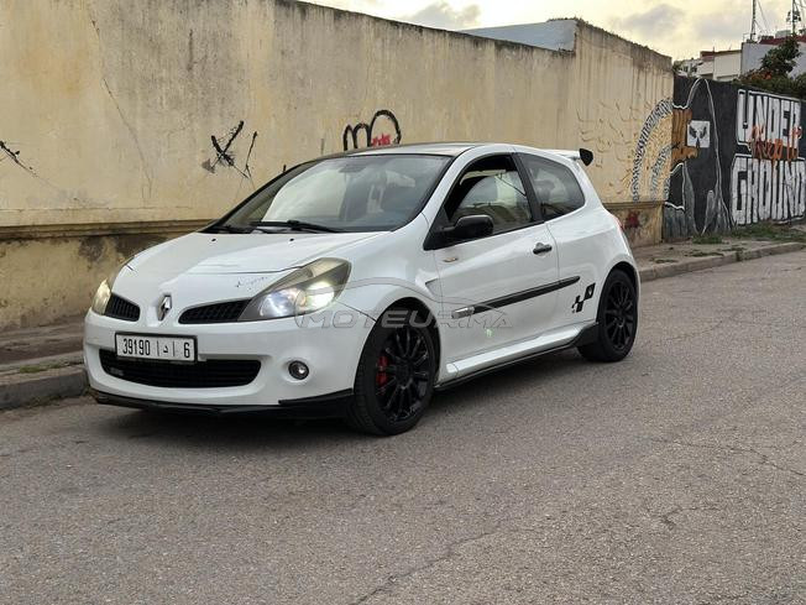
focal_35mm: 48
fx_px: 1118
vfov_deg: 30.3
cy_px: 302
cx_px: 403
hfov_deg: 39.7
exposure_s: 1/734
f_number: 1.78
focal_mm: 6.86
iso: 80
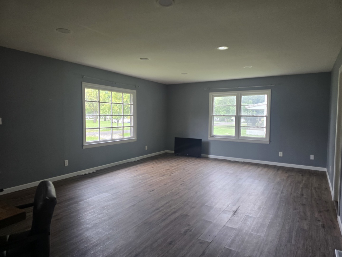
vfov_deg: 58.9
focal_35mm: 23
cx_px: 171
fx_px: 227
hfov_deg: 73.9
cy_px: 128
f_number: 1.7
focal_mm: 6.3
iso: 125
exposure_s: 1/180
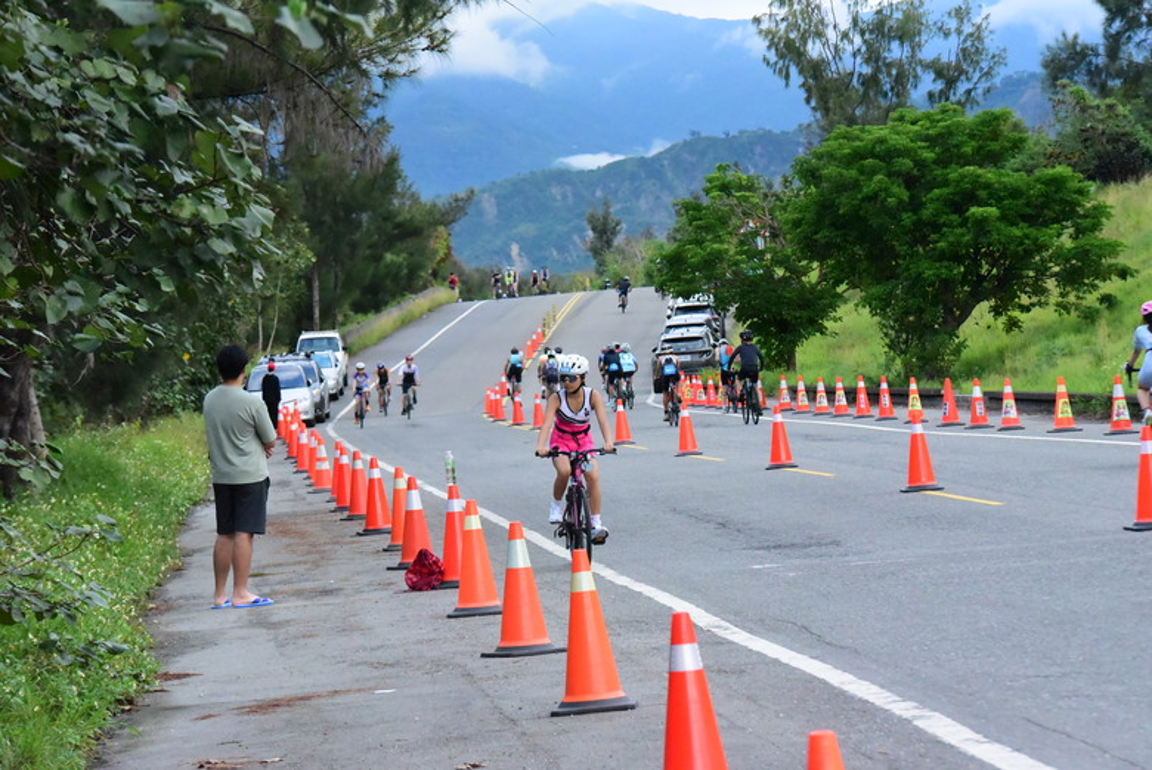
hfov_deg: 14.1
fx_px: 4642
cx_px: 576
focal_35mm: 145
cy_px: 385
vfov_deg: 9.5
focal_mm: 145
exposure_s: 1/4000
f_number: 10
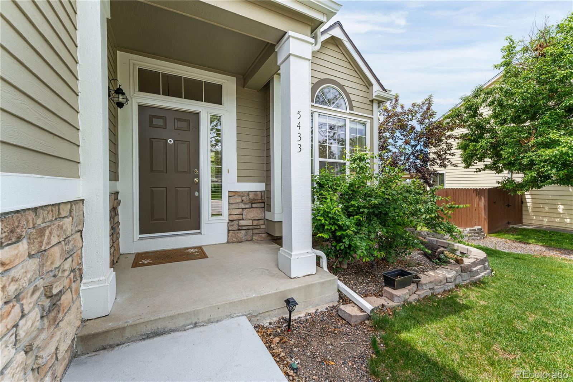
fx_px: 223
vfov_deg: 81.2
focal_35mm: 14
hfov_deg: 104.3
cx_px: 286
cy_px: 191
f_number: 9
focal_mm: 14
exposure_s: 1/1000
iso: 400
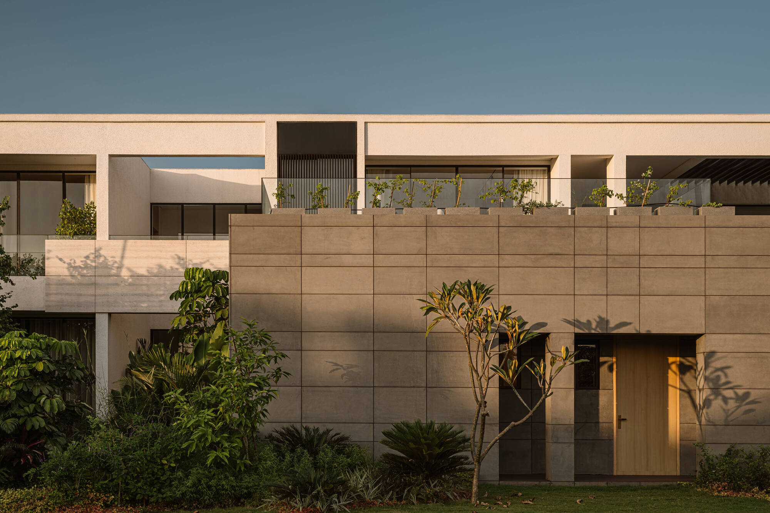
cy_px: 256
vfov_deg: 31.9
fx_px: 898
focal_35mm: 42
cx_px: 385
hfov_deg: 46.4
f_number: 10
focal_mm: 42
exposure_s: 1/20
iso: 100
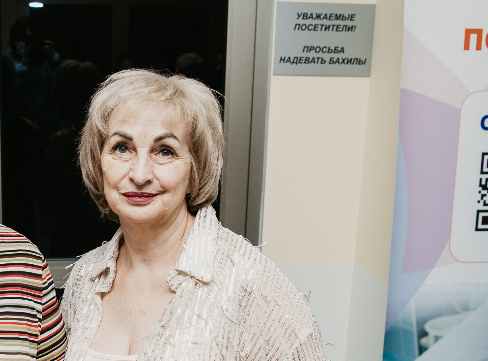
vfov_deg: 25.6
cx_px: 104
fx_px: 786
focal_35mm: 56
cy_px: 267
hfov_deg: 33.6
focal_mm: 24
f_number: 4
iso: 160
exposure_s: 1/160
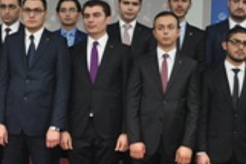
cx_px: 0
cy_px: 72
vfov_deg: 14.8
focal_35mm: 92
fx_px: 628
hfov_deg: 21.4
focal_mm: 22
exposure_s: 1/60
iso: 800
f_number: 3.8
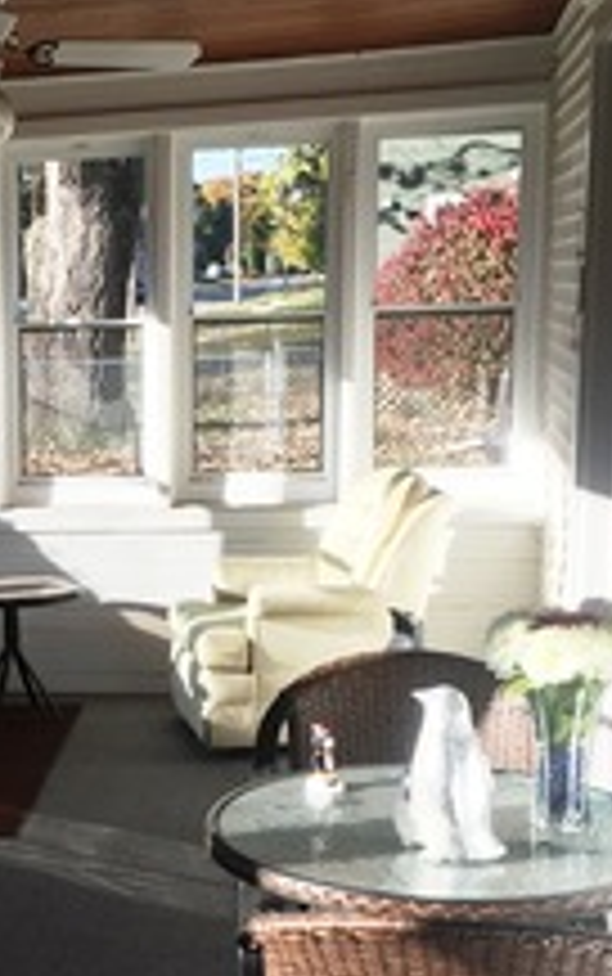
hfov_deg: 18.5
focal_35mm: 68
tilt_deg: -9.4
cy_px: 589
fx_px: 1811
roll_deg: +2.4
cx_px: -58
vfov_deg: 30.1
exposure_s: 1/363
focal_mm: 4.15
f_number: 2.2
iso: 25
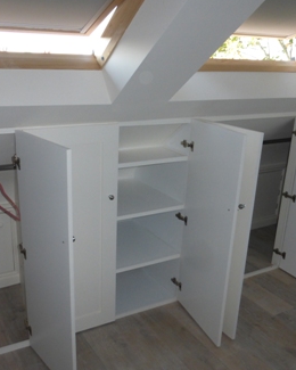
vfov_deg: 50.2
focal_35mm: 36
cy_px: 199
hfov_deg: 41.0
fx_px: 394
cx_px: 124
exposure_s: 1/125
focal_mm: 4.3
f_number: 3.3
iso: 200
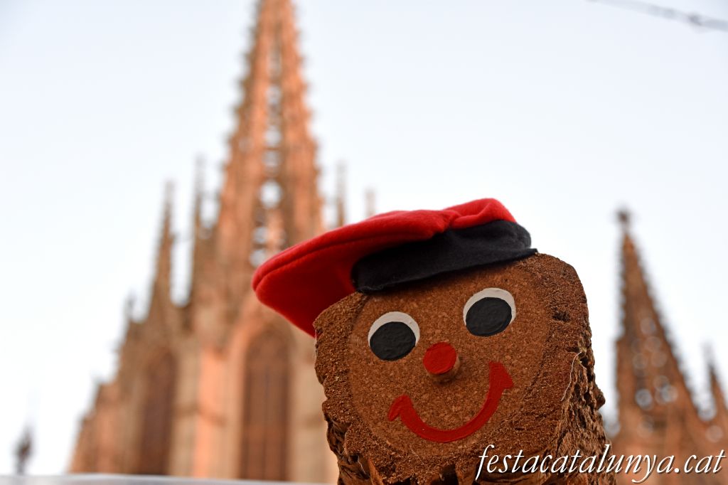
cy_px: 242
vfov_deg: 18.2
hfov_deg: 27.0
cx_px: 364
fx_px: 1516
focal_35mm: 75
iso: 800
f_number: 5.6
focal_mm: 50
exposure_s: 1/125
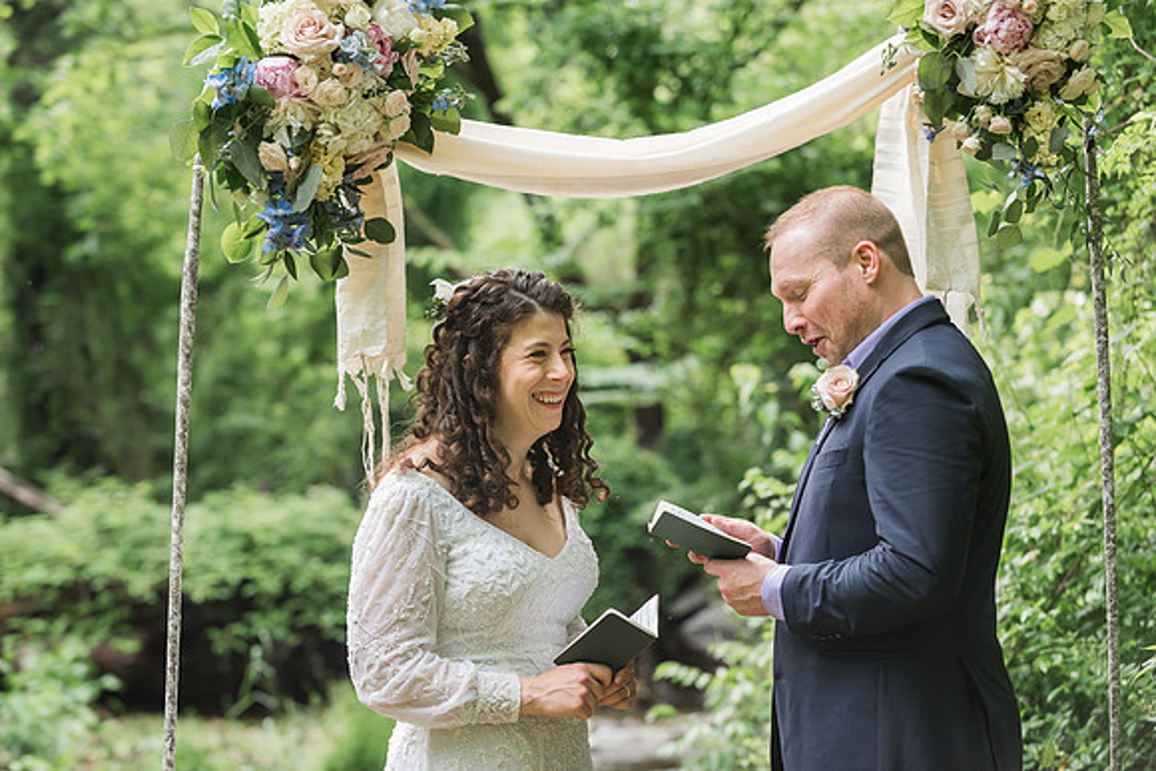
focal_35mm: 80
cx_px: 572
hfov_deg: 25.4
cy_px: 378
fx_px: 2566
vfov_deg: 17.1
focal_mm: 78
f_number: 3.5
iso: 500
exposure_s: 1/250
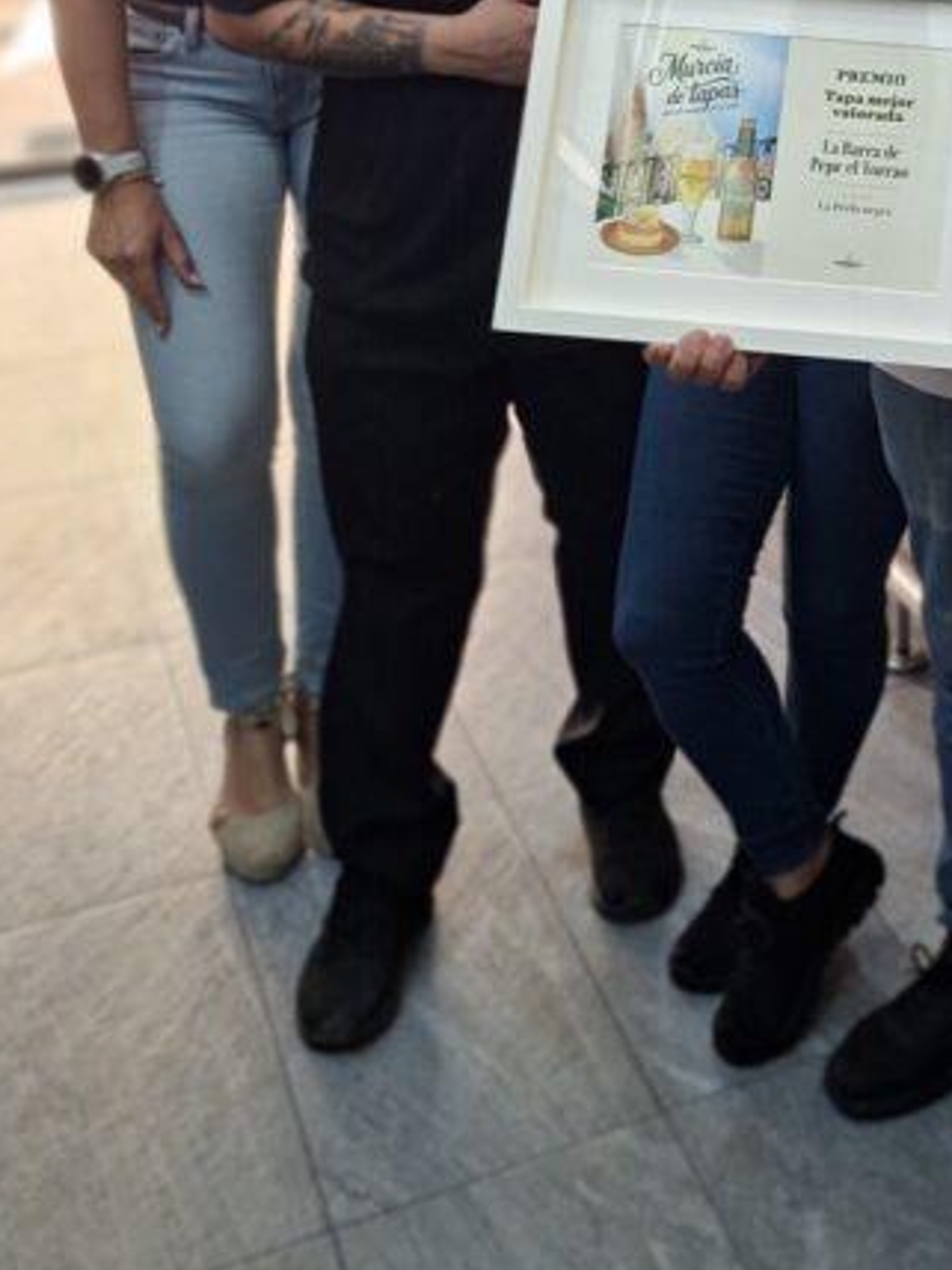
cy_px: -53
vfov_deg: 31.7
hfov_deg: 24.7
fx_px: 2017
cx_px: 1062
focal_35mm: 55
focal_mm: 5.54
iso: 250
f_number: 1.8
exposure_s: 1/100
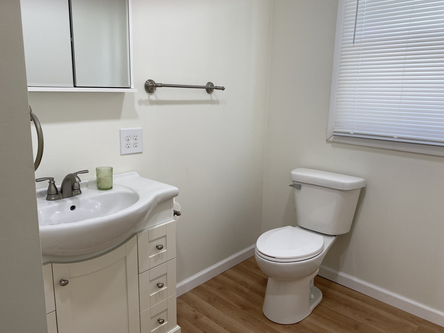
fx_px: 346
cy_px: 166
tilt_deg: -12.3
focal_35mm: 27
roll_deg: -1.1
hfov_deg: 65.3
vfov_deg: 51.3
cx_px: 218
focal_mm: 4.25
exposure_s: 1/120
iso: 50
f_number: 1.8
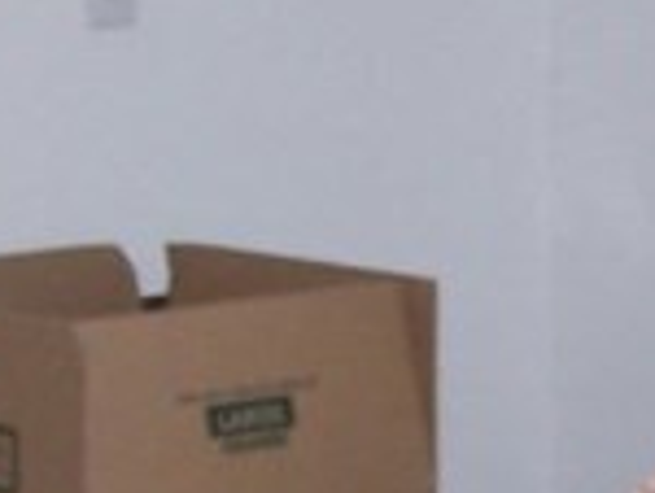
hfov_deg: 7.5
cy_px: 366
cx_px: 917
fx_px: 4909
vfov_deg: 5.8
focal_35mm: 259
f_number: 2.8
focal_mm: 6.3
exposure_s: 1/60
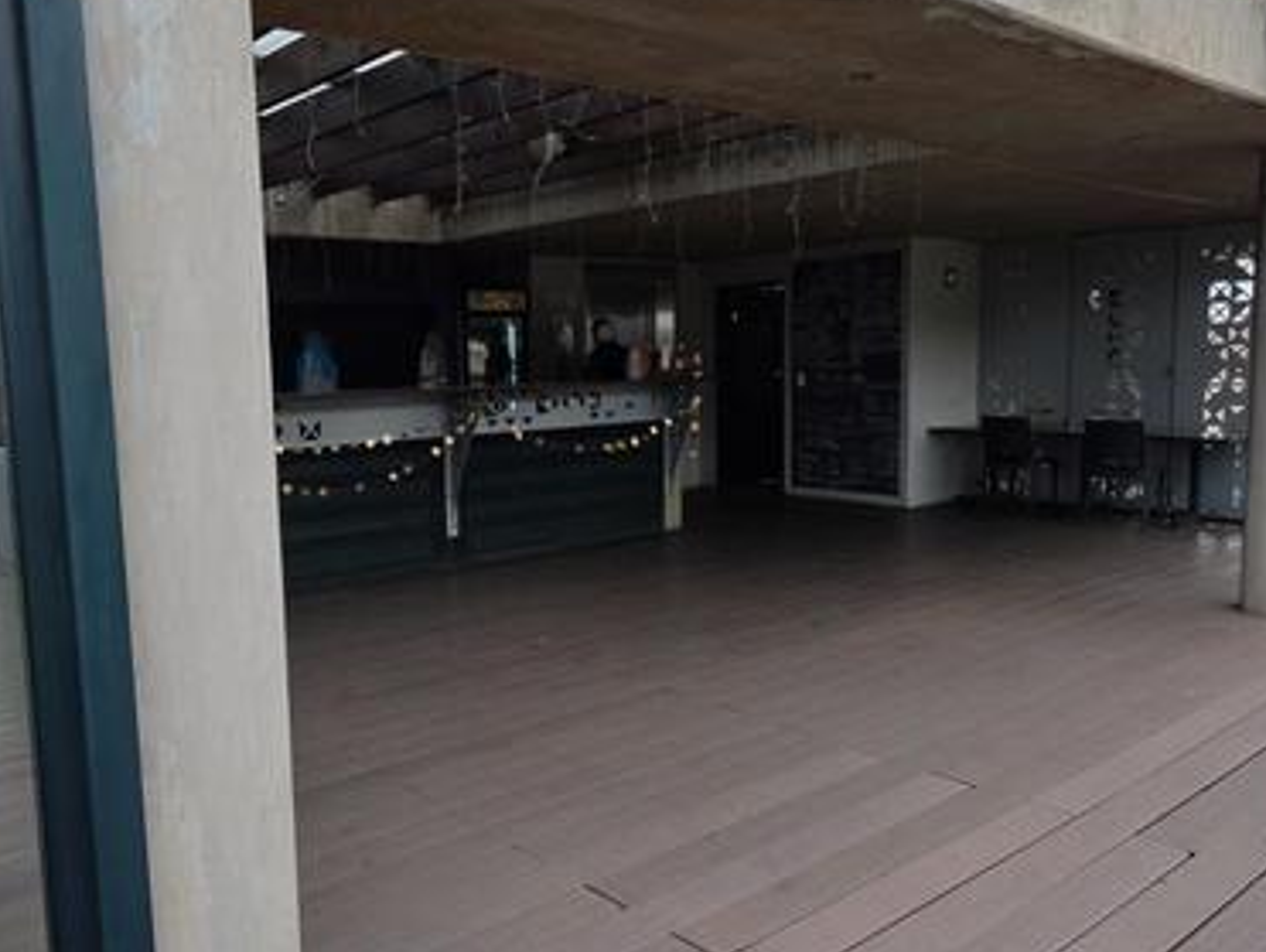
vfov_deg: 49.8
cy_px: 481
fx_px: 1025
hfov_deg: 63.1
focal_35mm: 28
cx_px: 539
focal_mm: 2.2
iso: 100
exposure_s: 1/2000
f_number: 1.9
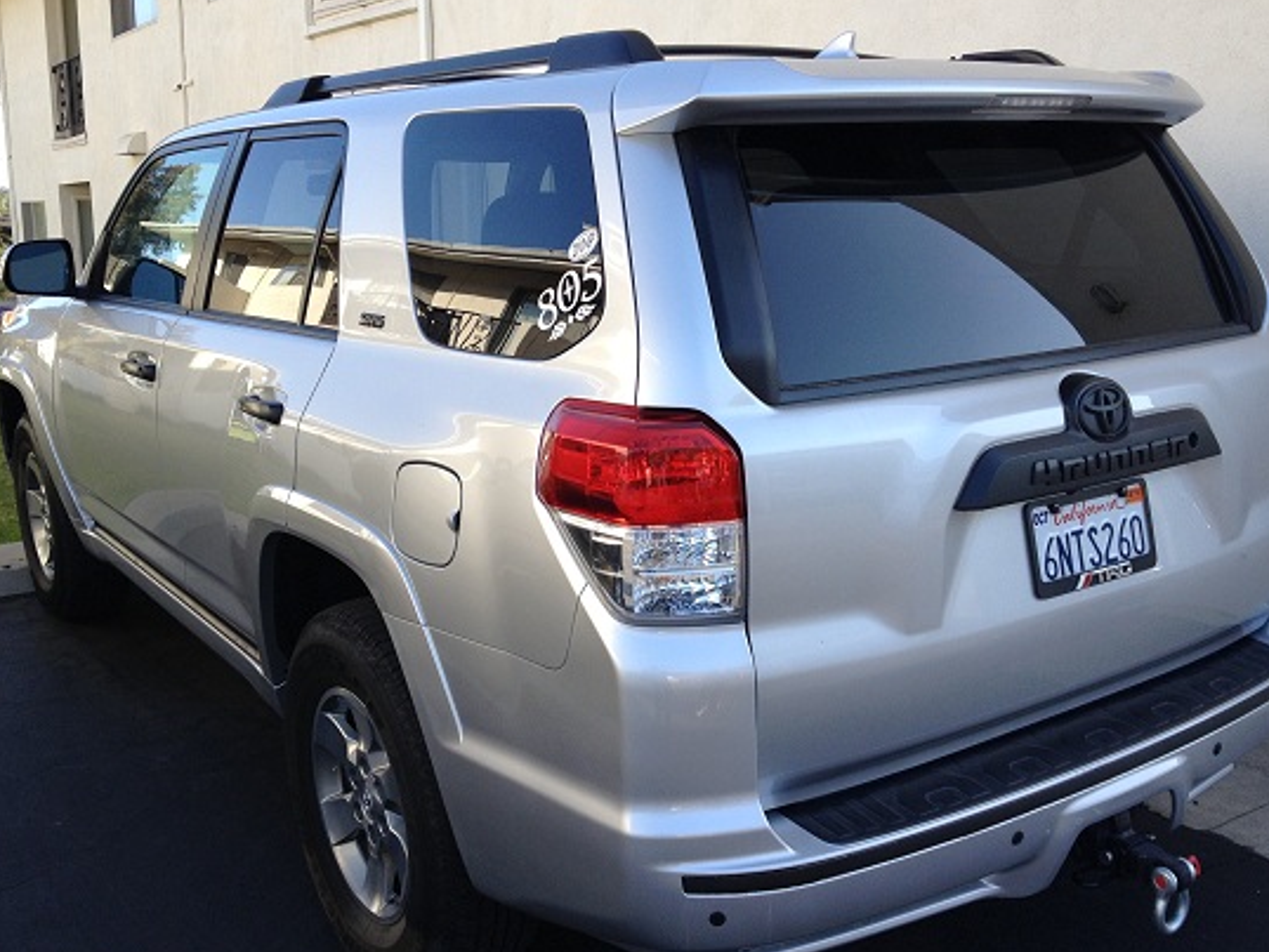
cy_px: 455
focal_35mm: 39
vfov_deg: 36.8
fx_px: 1430
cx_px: 668
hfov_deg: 47.8
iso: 50
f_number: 2.4
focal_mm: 4.28
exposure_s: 1/386
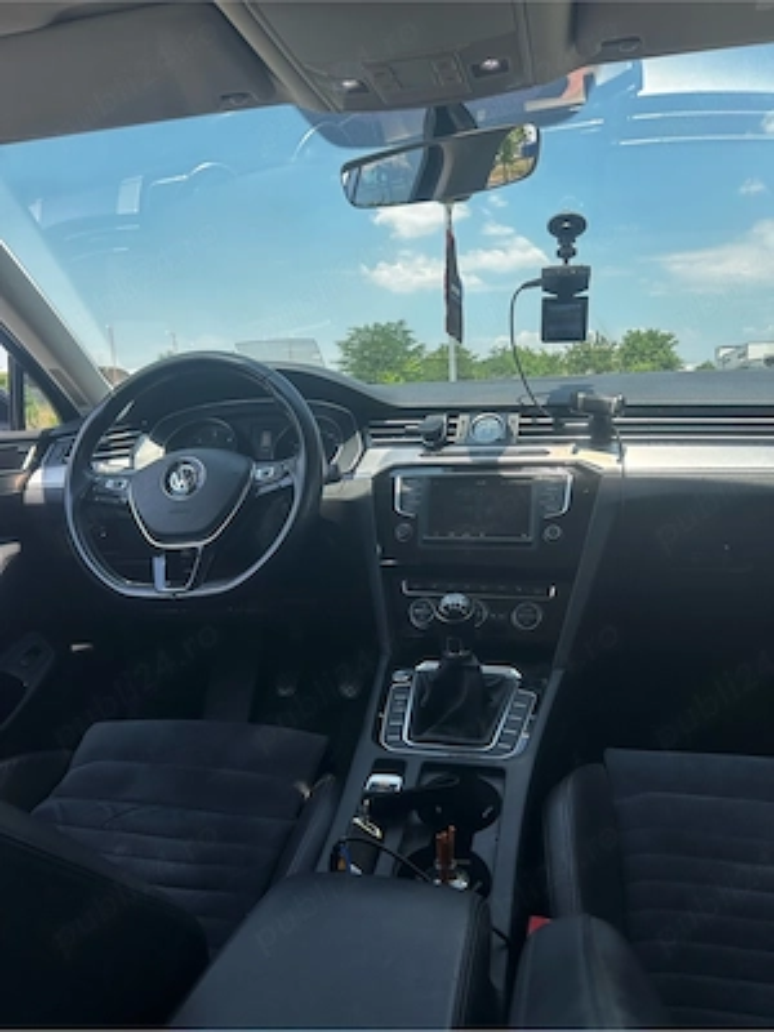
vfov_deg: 67.3
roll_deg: +1.8
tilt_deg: -8.7
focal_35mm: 26
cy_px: 516
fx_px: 775
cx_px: 387
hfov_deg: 53.1
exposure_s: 1/1183
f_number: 1.5
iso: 50
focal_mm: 5.7
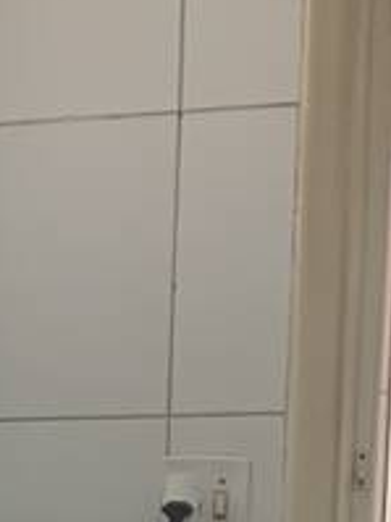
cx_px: -265
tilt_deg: -11.6
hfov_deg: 10.0
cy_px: 934
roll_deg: +1.5
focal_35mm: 141
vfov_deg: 12.8
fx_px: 2126
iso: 200
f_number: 1.8
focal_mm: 4.25
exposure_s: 1/60
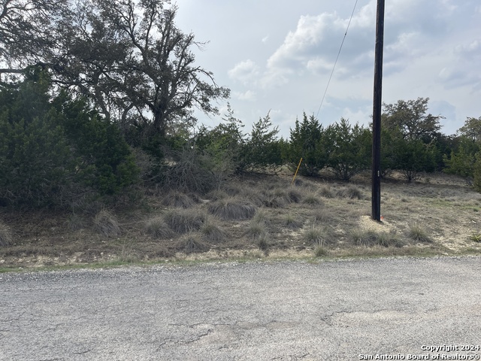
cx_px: 240
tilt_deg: -2.1
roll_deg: +0.8
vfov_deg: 54.9
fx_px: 347
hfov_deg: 69.4
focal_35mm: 25
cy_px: 180
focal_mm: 5.1
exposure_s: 1/3344
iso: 32
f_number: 1.6
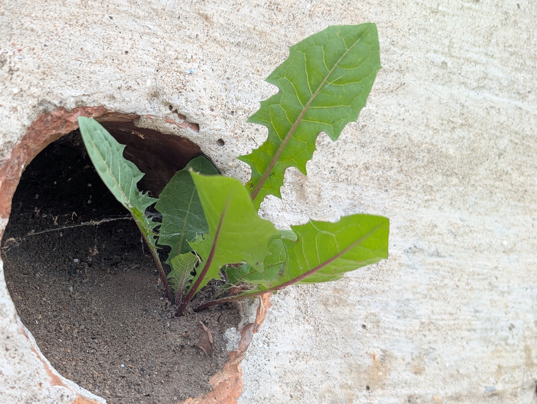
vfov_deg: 35.0
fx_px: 637
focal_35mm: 41
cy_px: 251
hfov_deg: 44.2
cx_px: 133
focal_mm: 6.9
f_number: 1.68
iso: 24
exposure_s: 1/201
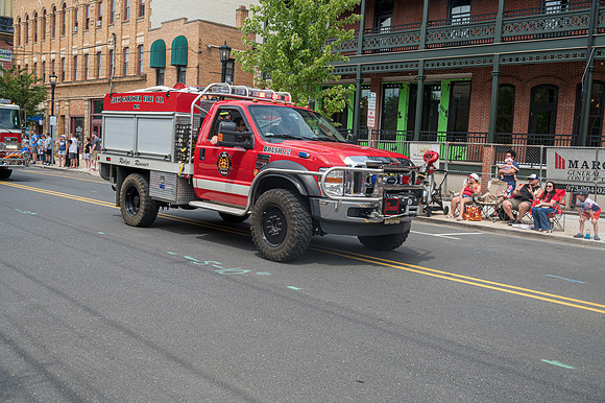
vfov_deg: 36.8
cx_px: 302
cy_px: 202
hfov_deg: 53.2
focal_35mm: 36
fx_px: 605
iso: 100
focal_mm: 36
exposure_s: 1/100
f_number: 10
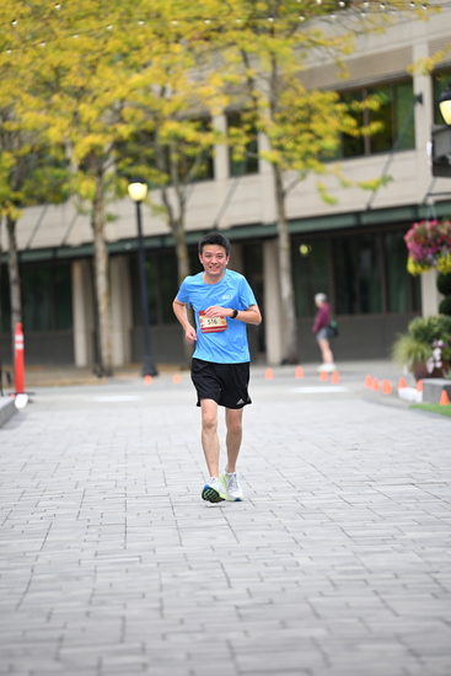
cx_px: 226
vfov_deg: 11.7
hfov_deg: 7.9
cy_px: 338
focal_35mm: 175
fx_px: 3286
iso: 640
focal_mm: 175
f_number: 2.8
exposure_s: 1/1600
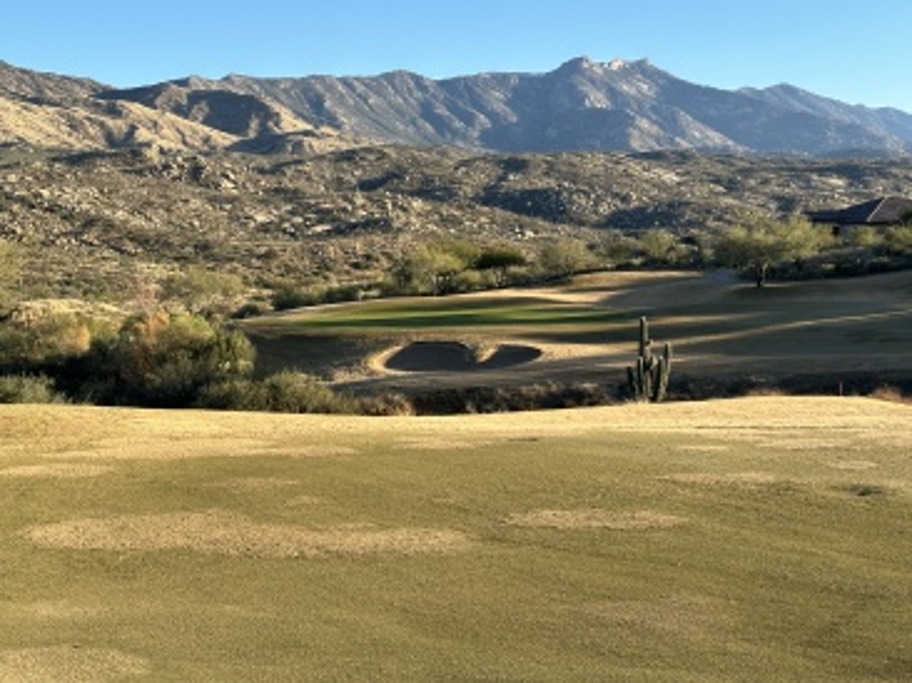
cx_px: 456
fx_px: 1264
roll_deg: +2.2
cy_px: 342
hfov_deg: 39.7
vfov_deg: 30.2
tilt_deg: -5.7
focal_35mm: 48
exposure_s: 1/1133
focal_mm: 6.86
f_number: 1.78
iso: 64
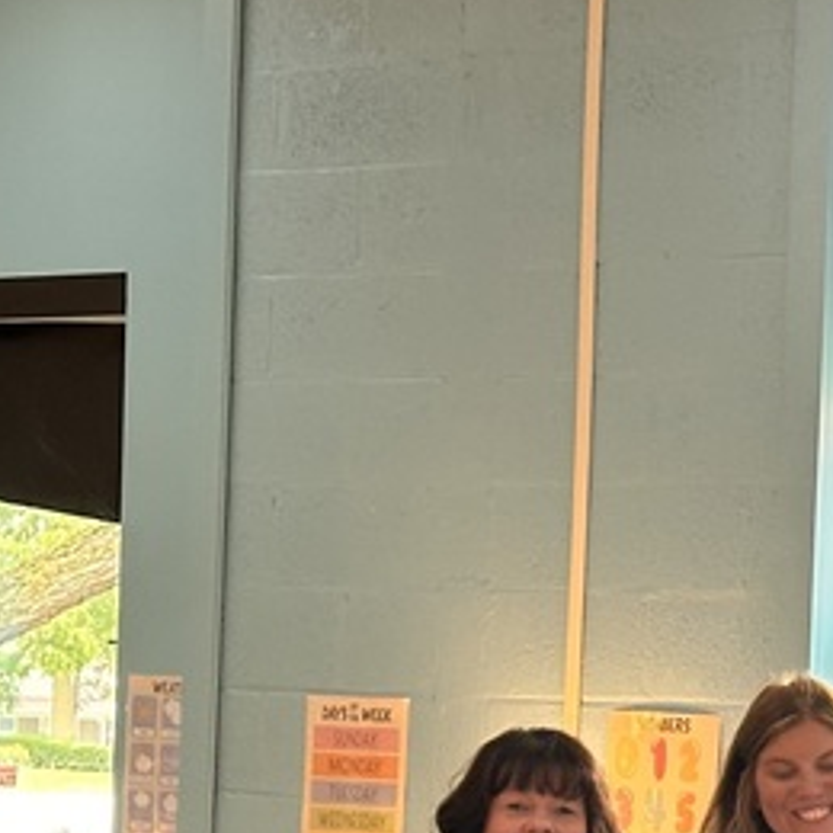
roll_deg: -2.0
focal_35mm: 167
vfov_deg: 10.4
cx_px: 1246
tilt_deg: +0.0
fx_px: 4547
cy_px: 772
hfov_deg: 10.1
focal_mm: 6.86
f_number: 1.78
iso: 125
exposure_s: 1/60
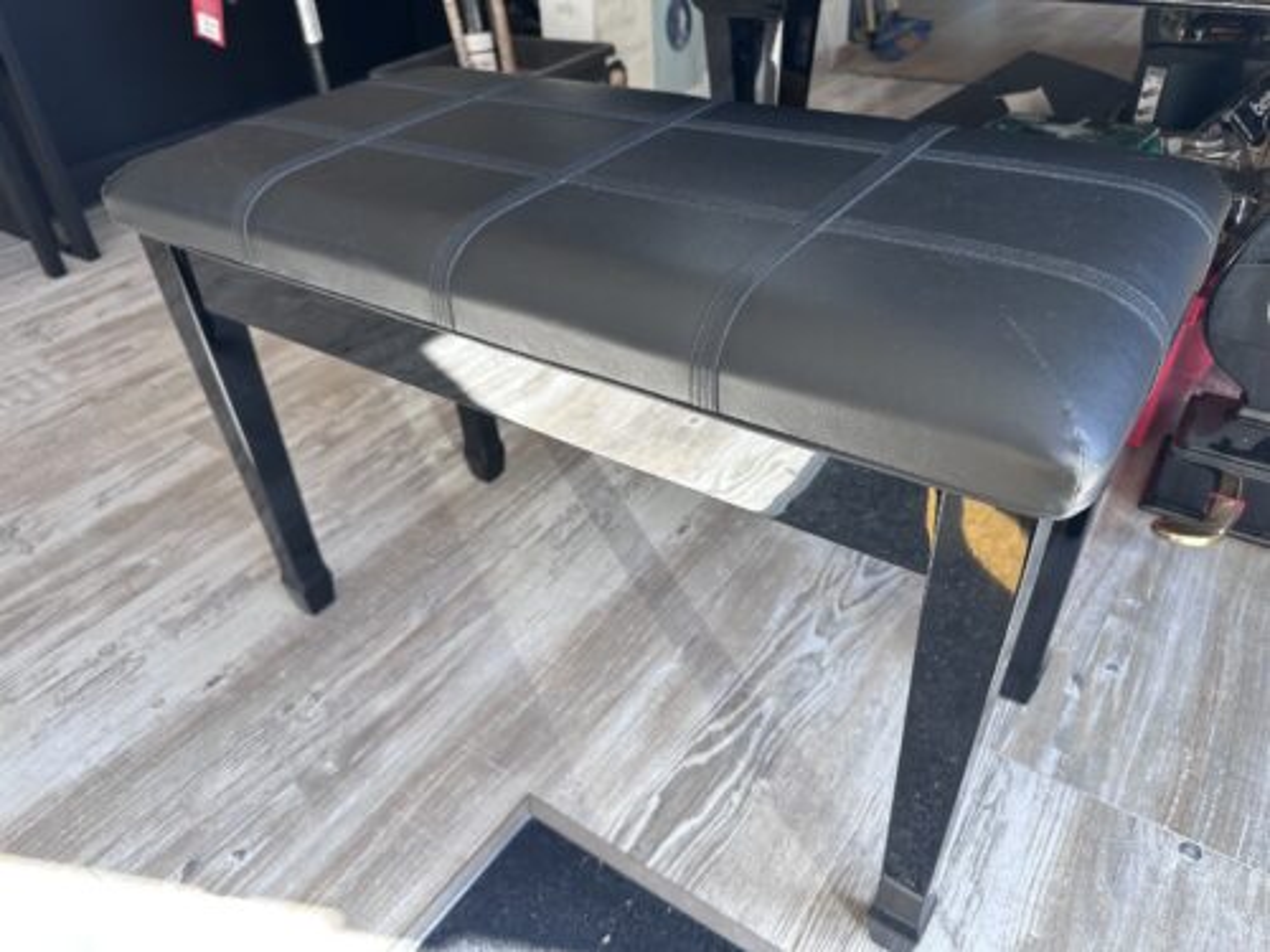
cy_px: 476
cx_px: 635
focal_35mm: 24
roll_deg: +4.2
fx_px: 881
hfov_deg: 71.6
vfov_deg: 56.8
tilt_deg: -36.1
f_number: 1.78
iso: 64
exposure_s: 1/121
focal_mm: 6.86
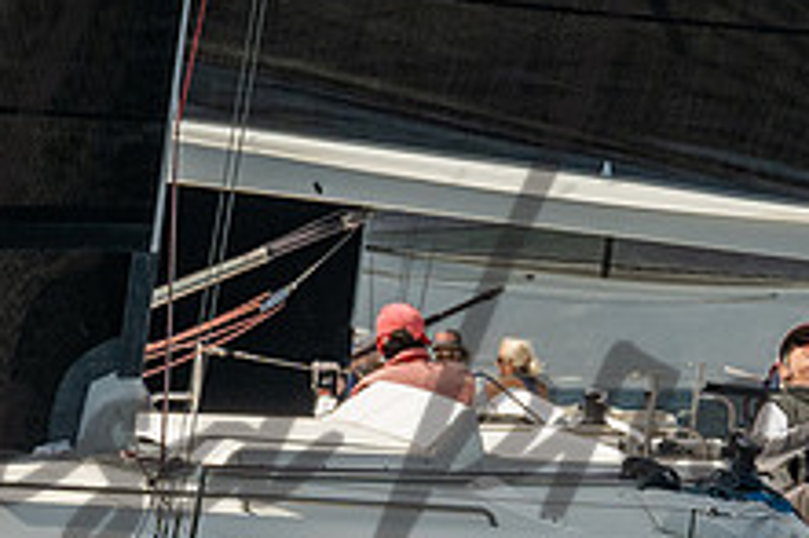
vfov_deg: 1.9
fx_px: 16235
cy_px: 182
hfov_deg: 2.9
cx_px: 489
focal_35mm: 723
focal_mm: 115
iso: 320
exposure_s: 1/800
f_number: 6.3
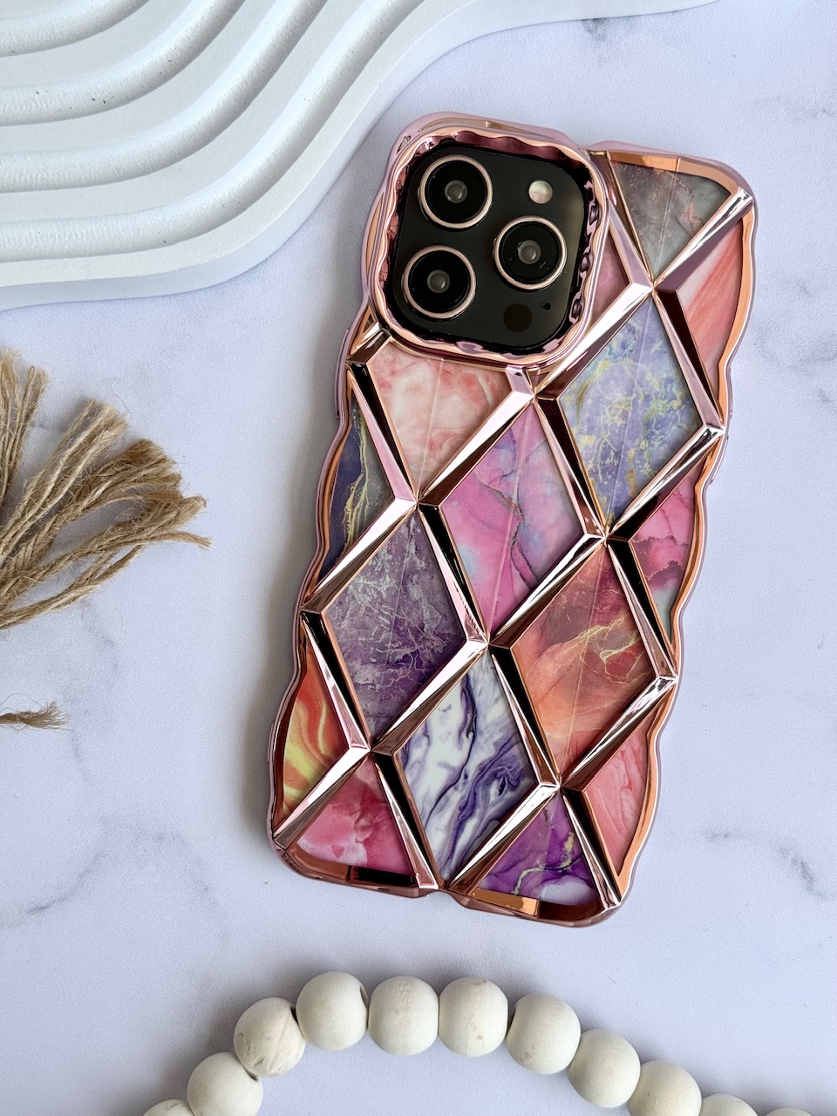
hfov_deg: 30.3
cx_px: 418
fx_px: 1547
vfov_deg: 39.7
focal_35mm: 48
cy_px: 558
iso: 64
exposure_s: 1/952
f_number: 1.78
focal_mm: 6.76
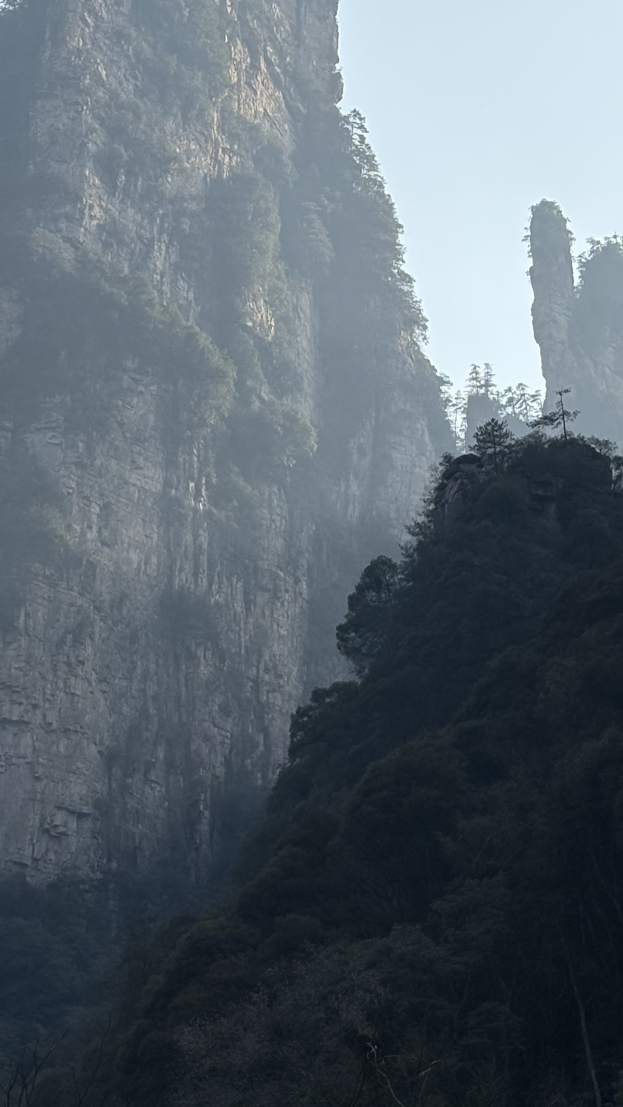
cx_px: 142
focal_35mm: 101
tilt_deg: +23.6
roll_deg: +0.9
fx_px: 2967
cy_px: 604
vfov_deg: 21.1
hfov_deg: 12.0
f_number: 1.6
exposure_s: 1/3279
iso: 32
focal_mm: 5.96
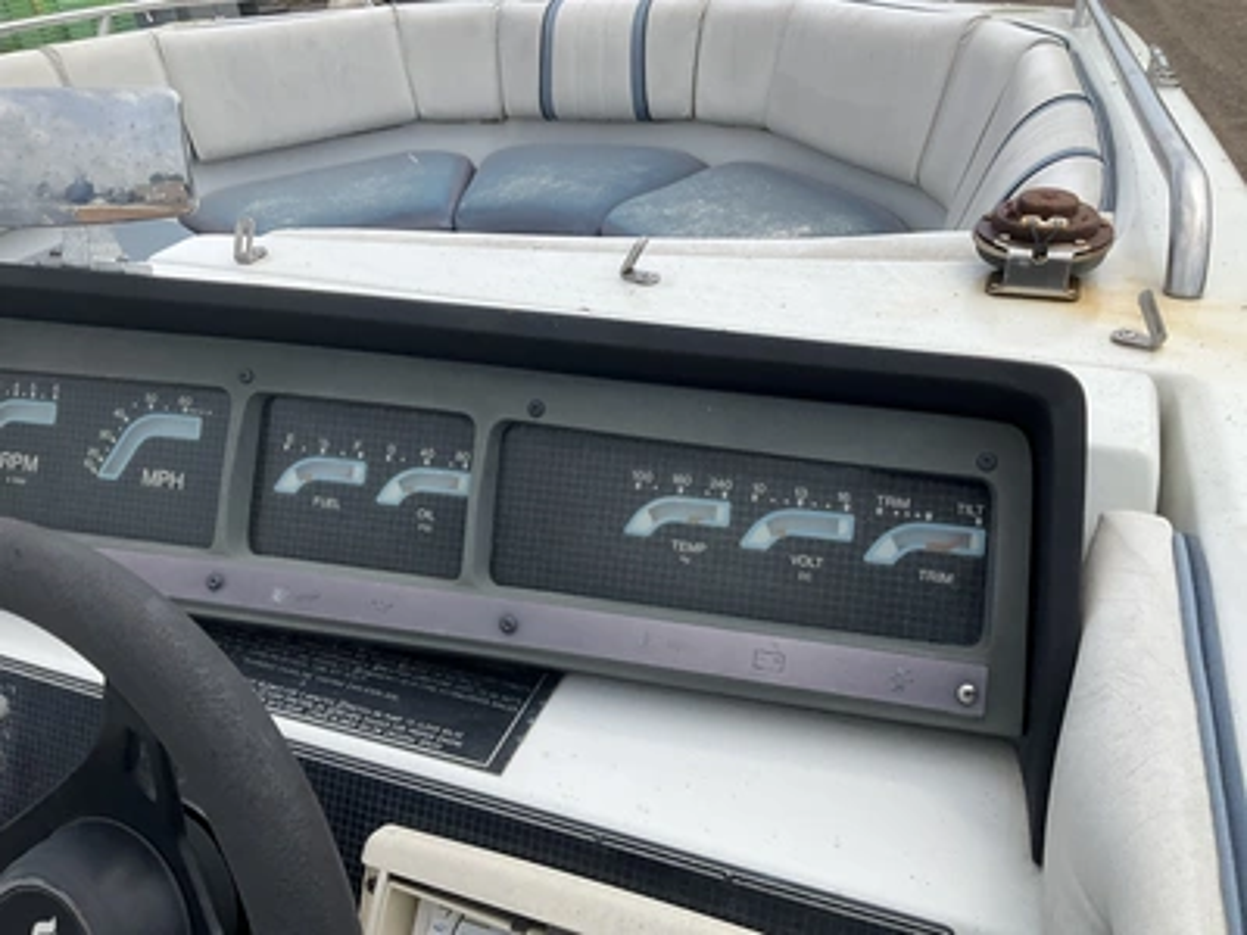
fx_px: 1045
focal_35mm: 29
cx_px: 624
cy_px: 468
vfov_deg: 48.2
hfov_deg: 61.7
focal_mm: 3
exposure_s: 1/1912
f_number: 1.8
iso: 25
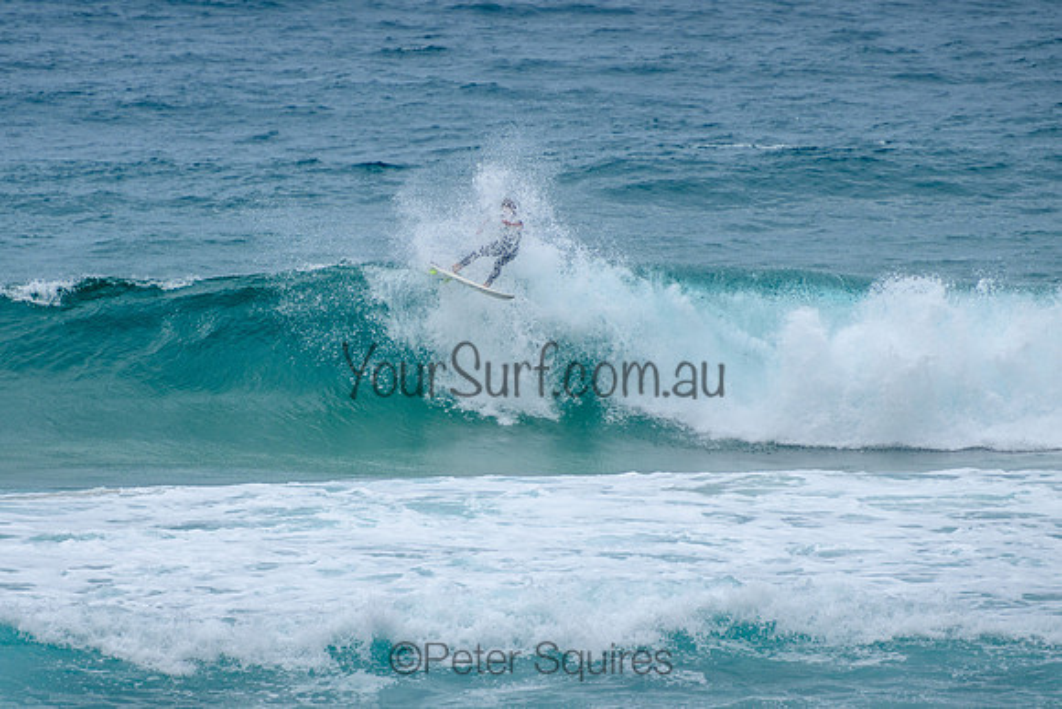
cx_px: 373
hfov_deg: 3.7
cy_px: 329
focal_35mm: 550
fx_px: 16230
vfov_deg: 2.5
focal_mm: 400
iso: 200
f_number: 5.6
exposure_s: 1/2000
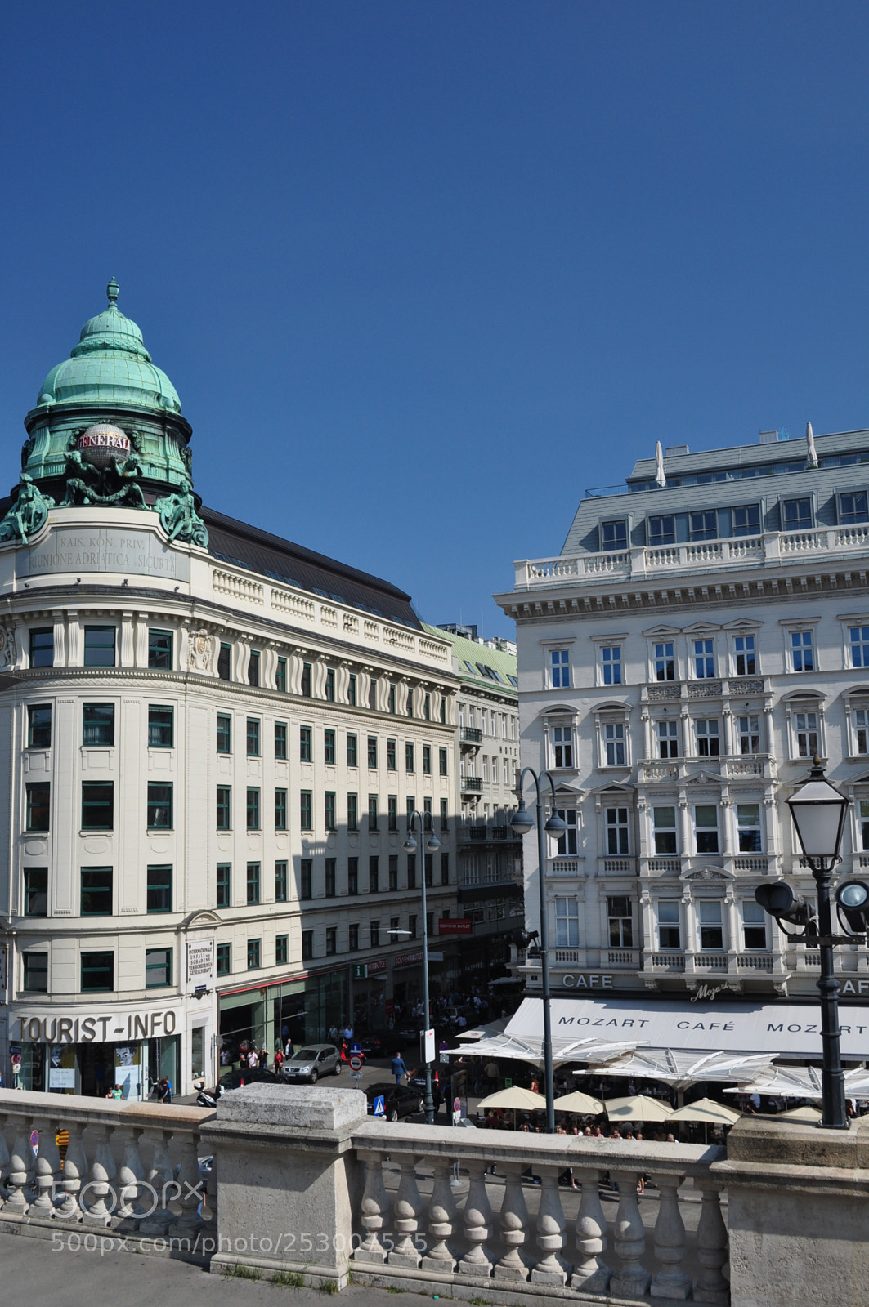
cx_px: 434
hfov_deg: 36.8
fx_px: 1307
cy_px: 654
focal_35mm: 36
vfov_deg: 53.2
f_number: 10
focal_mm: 24
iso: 200
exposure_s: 1/200
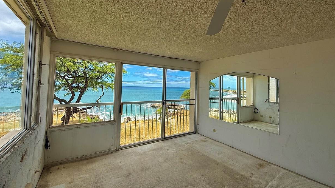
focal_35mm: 16
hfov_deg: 99.3
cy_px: 81
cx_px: 174
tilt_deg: +3.0
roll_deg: -1.5
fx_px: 142
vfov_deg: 66.8
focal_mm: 2.22
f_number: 2.2
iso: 50
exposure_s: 1/1464
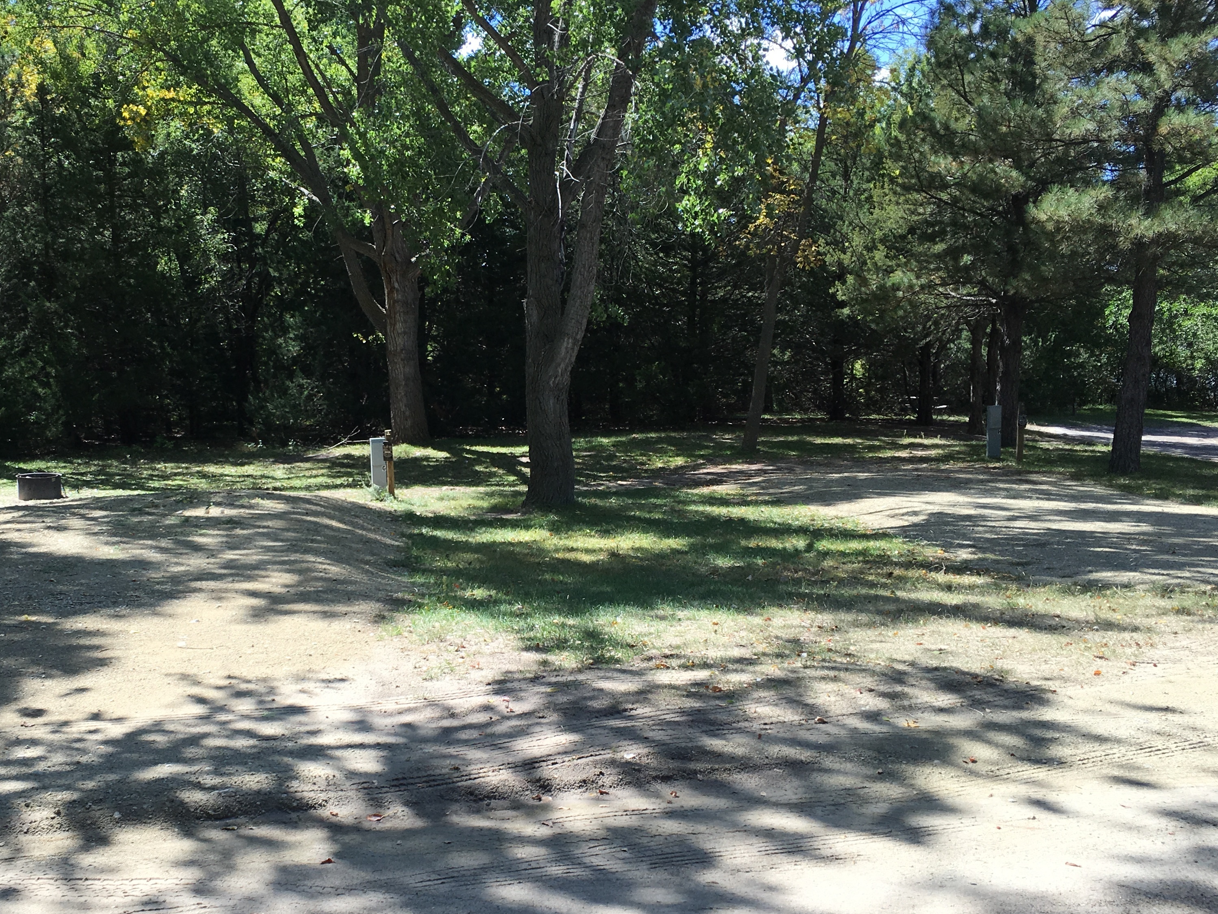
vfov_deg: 36.8
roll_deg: +0.0
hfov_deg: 47.2
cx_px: 416
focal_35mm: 39
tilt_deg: -8.5
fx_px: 1372
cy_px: 522
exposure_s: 1/641
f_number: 2.2
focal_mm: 4.15
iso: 25
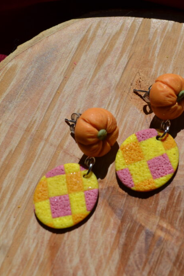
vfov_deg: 28.0
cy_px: 116
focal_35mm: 72
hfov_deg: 18.8
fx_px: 552
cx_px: 136
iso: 100
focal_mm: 32
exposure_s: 1/250
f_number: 8
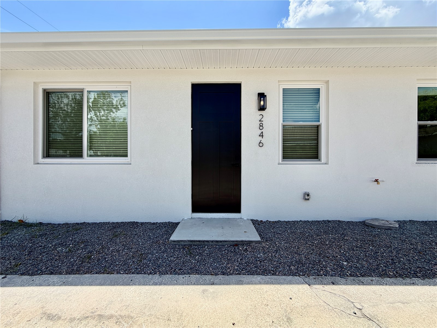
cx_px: 218
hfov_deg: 102.1
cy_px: 164
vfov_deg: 85.7
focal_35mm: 14
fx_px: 177
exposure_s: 1/770
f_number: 2.2
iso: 25
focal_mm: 2.22
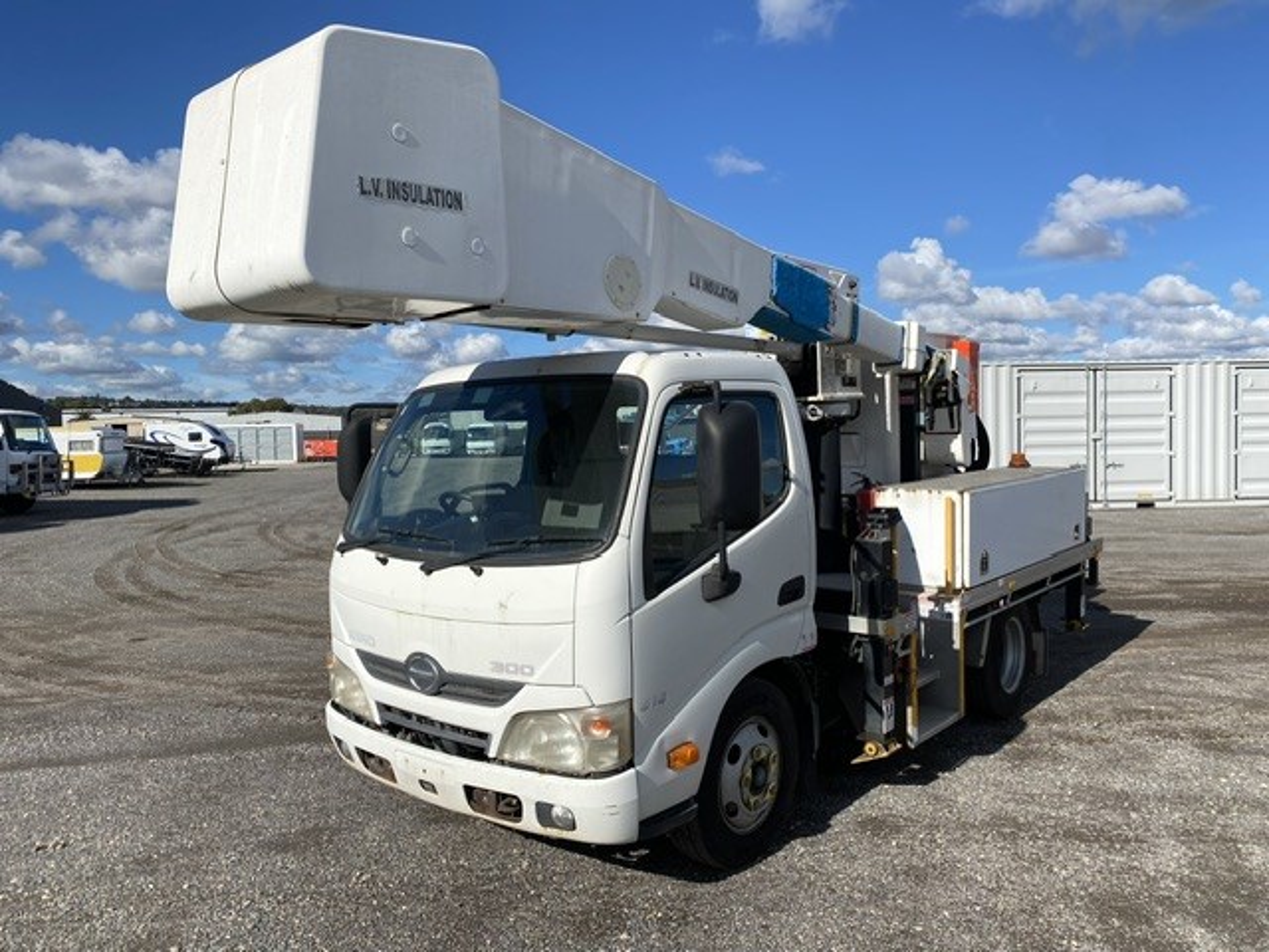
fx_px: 953
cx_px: 634
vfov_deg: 53.1
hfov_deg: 67.3
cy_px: 476
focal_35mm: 26
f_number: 1.8
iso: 32
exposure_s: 1/4808
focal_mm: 4.25
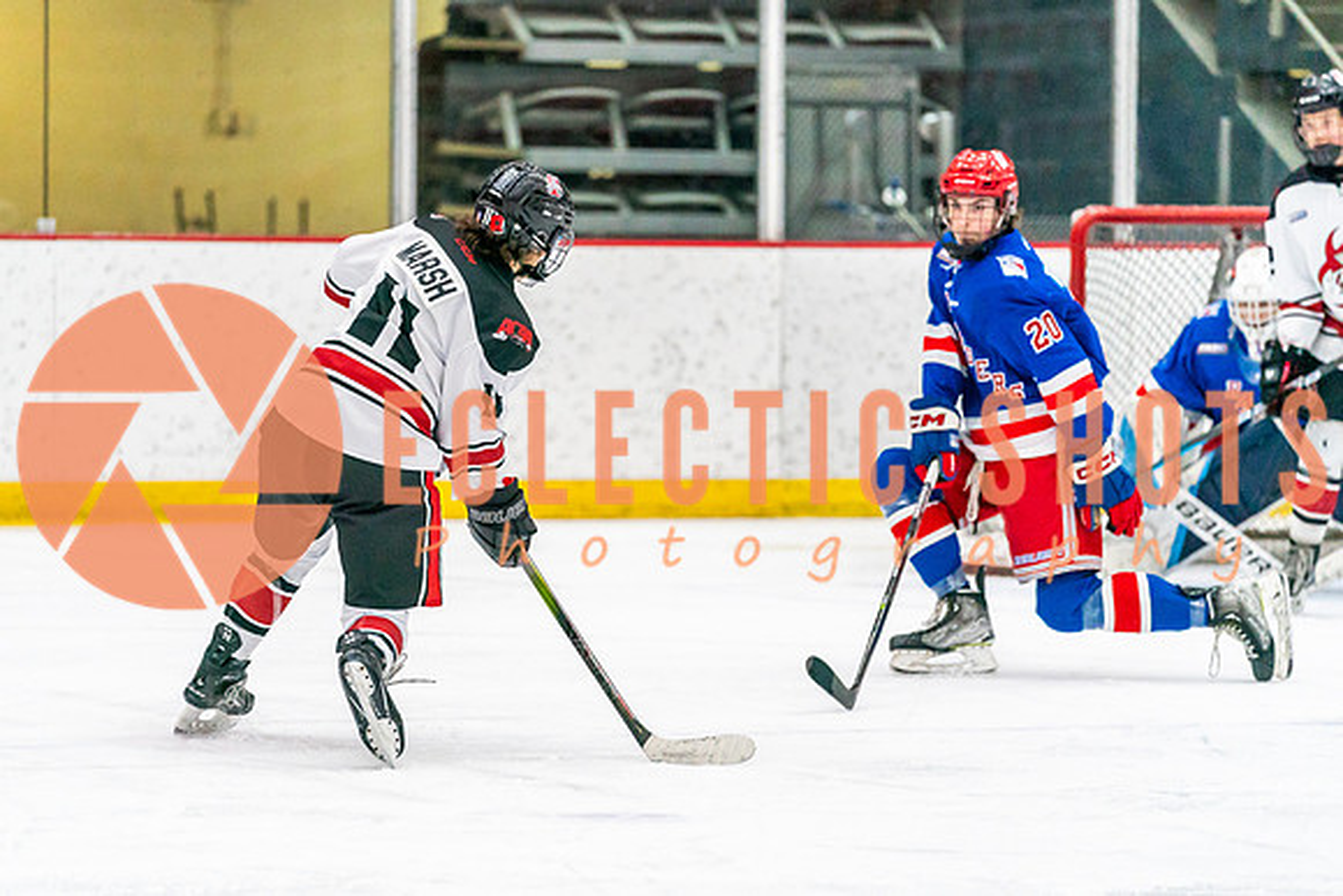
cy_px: 471
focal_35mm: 230
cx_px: 580
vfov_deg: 6.0
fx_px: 8564
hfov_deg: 9.0
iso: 3200
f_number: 2.8
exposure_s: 1/1250
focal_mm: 192
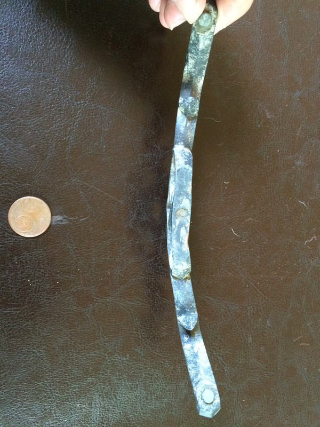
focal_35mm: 29
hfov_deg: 48.2
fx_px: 357
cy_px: 214
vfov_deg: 61.7
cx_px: 160
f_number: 2.2
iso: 320
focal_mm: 4.15
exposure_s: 1/25
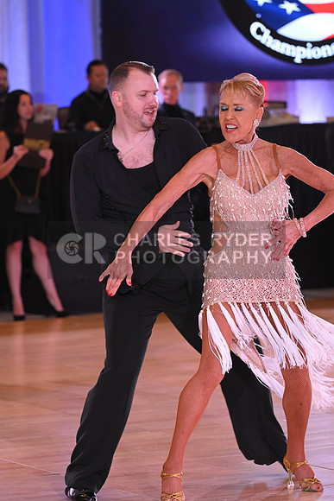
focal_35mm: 175
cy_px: 250
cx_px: 167
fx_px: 2434
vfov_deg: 11.7
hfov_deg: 7.9
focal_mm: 175
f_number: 5
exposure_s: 1/200
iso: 1600
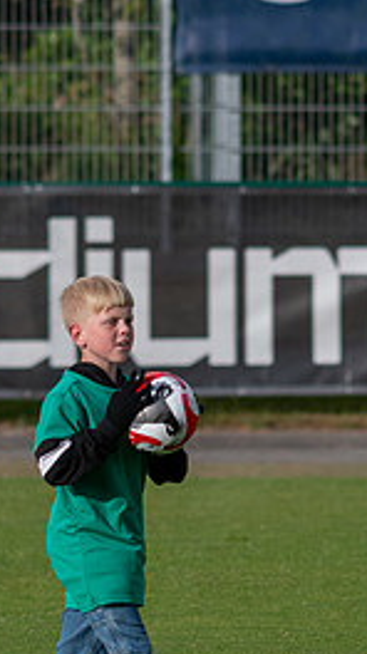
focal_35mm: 1064
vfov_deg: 2.0
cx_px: 126
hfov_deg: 1.1
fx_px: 18455
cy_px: 457
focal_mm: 300
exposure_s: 1/1250
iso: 160
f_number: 4
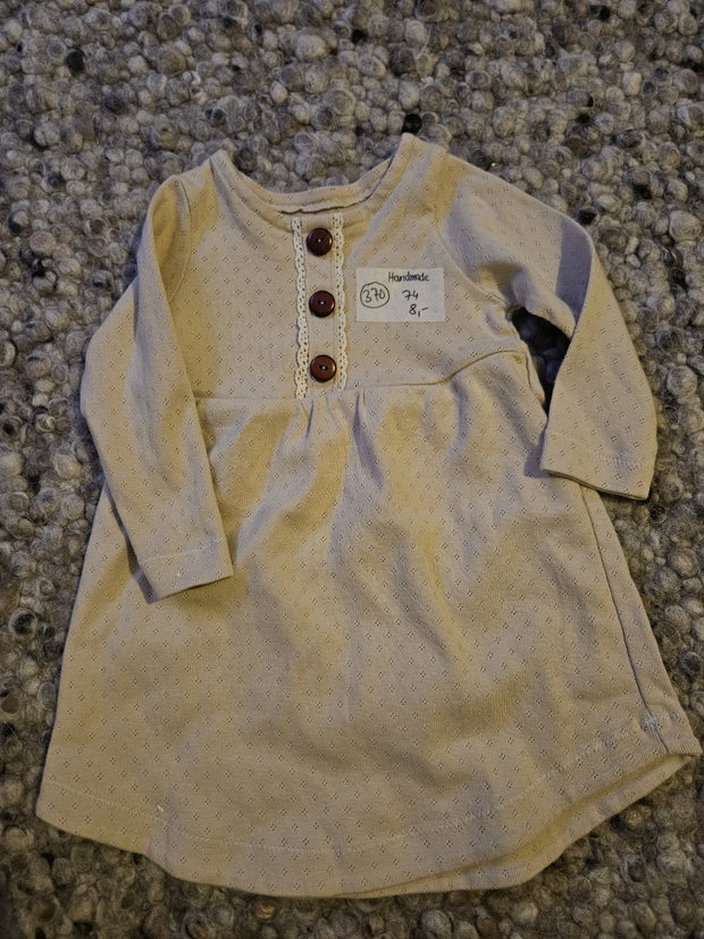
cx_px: 352
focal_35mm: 23
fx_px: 624
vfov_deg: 73.9
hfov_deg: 58.9
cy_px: 470
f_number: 1.8
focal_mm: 5.4
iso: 640
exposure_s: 1/25
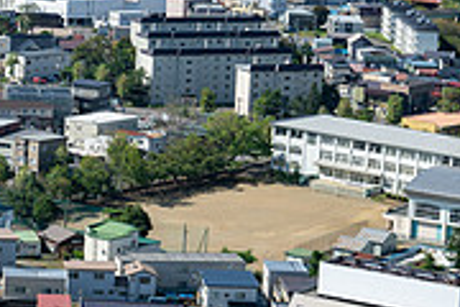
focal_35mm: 166
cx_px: -156
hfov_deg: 12.0
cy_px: 50
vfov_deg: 8.3
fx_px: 2121
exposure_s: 1/160
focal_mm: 51
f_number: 8
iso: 100
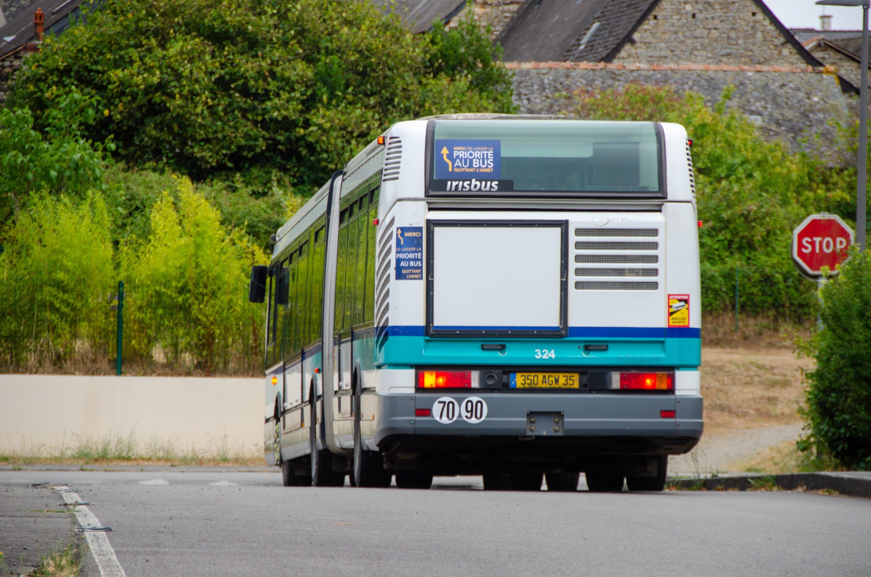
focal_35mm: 225
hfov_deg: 9.2
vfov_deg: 6.1
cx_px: 436
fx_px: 5433
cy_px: 288
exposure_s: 1/500
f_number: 5.6
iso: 220
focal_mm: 150
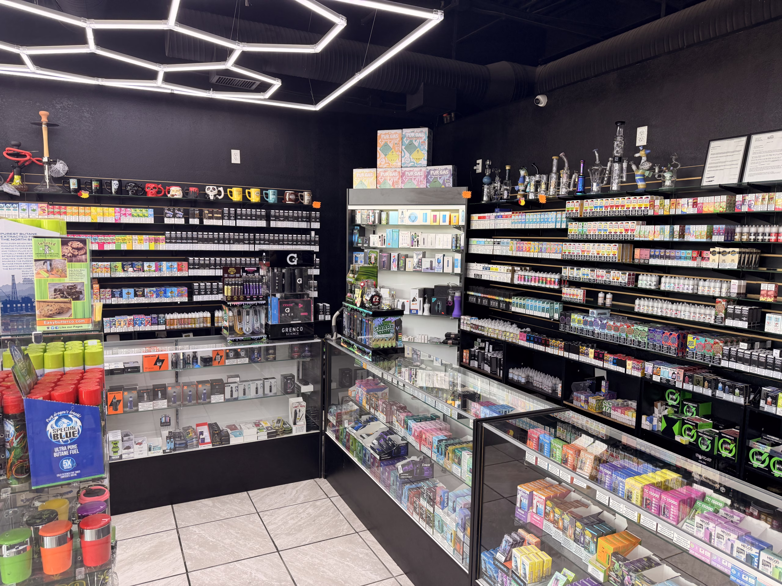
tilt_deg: -7.2
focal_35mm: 24
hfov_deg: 71.6
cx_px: 391
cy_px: 293
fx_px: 542
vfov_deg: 56.8
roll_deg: -1.1
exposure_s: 1/214
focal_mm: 6.76
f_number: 1.78
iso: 160
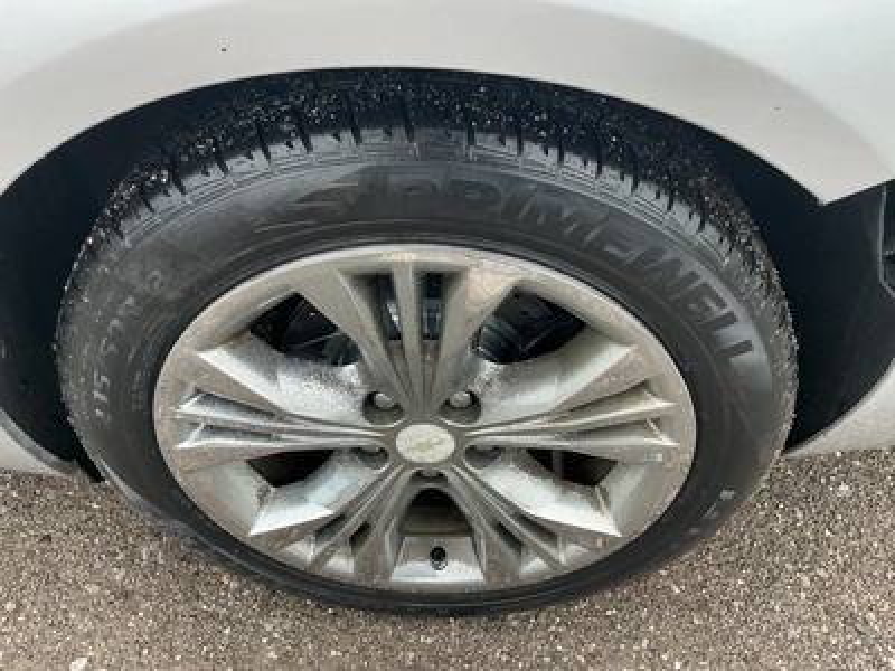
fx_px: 724
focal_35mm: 28
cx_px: 448
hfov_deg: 63.4
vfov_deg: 49.7
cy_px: 336
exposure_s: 1/122
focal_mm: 3
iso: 40
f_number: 1.8
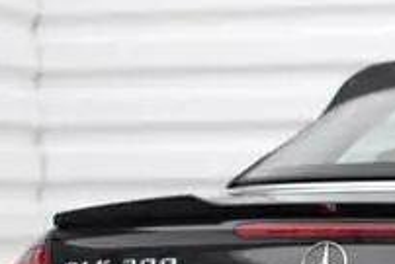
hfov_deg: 11.3
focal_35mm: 173
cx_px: 616
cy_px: 331
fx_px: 1899
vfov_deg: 7.9
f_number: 2.5
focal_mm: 35
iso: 500
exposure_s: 1/125
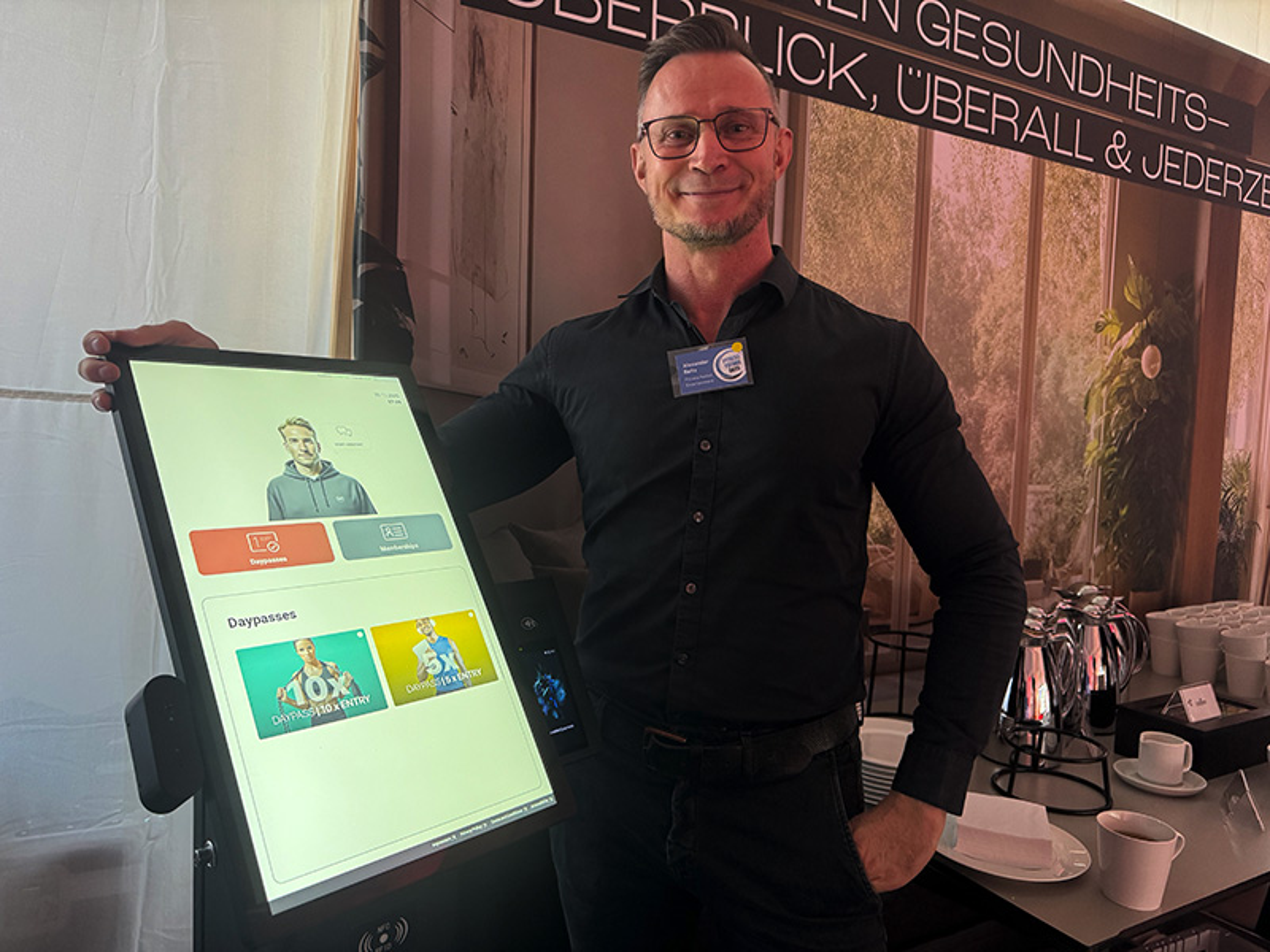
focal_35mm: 24
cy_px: 476
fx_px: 881
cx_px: 635
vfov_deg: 56.8
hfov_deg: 71.6
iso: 200
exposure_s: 1/85
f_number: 1.78
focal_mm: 6.76
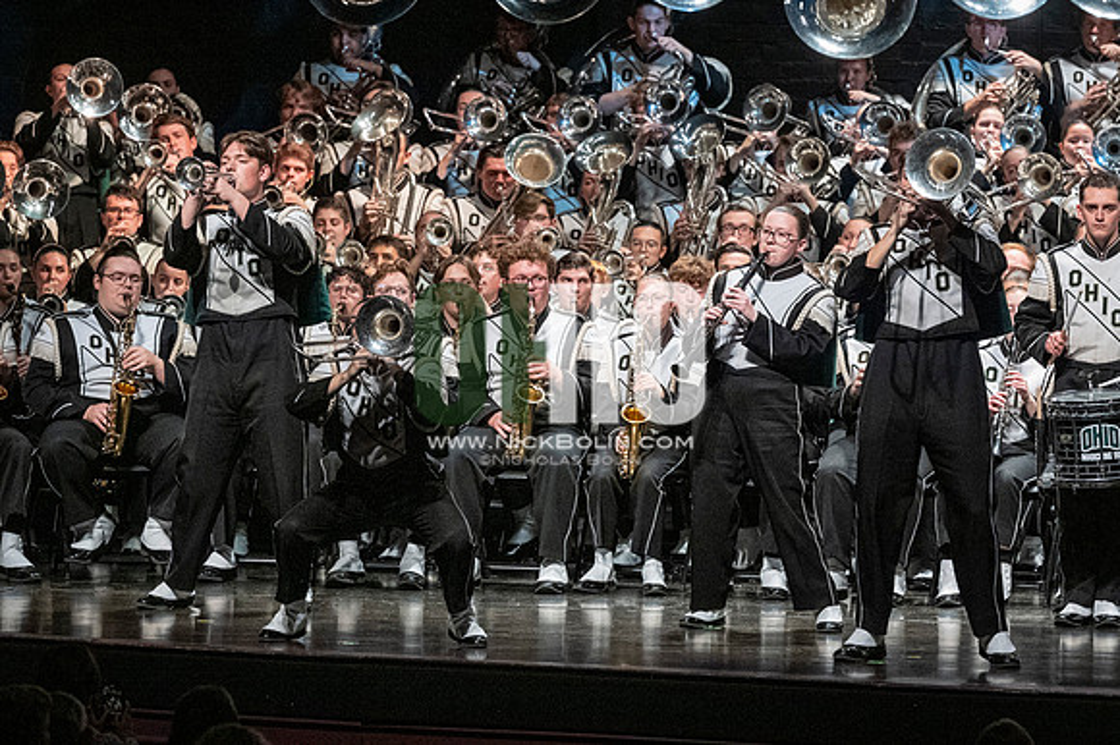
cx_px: 560
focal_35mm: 232
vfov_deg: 5.9
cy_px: 372
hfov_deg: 8.9
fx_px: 7213
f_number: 4
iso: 4000
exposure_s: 1/500
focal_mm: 155
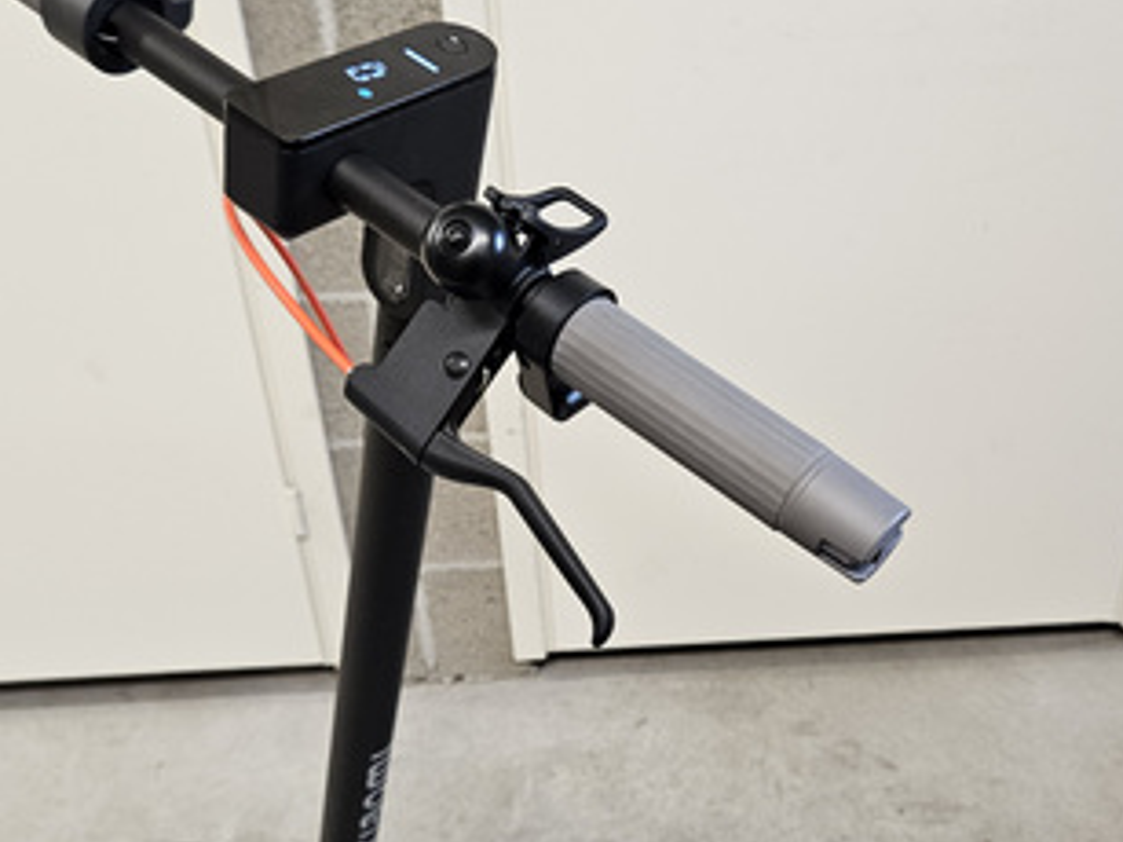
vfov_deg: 32.0
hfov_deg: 42.0
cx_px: 655
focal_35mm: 45
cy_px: 538
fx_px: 1459
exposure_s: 1/100
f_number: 1.8
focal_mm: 5.4
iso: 250
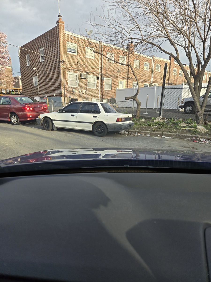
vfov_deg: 73.9
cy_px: 141
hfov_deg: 58.9
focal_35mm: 23
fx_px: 187
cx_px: 106
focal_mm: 5.4
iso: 25
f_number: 1.8
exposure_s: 1/287
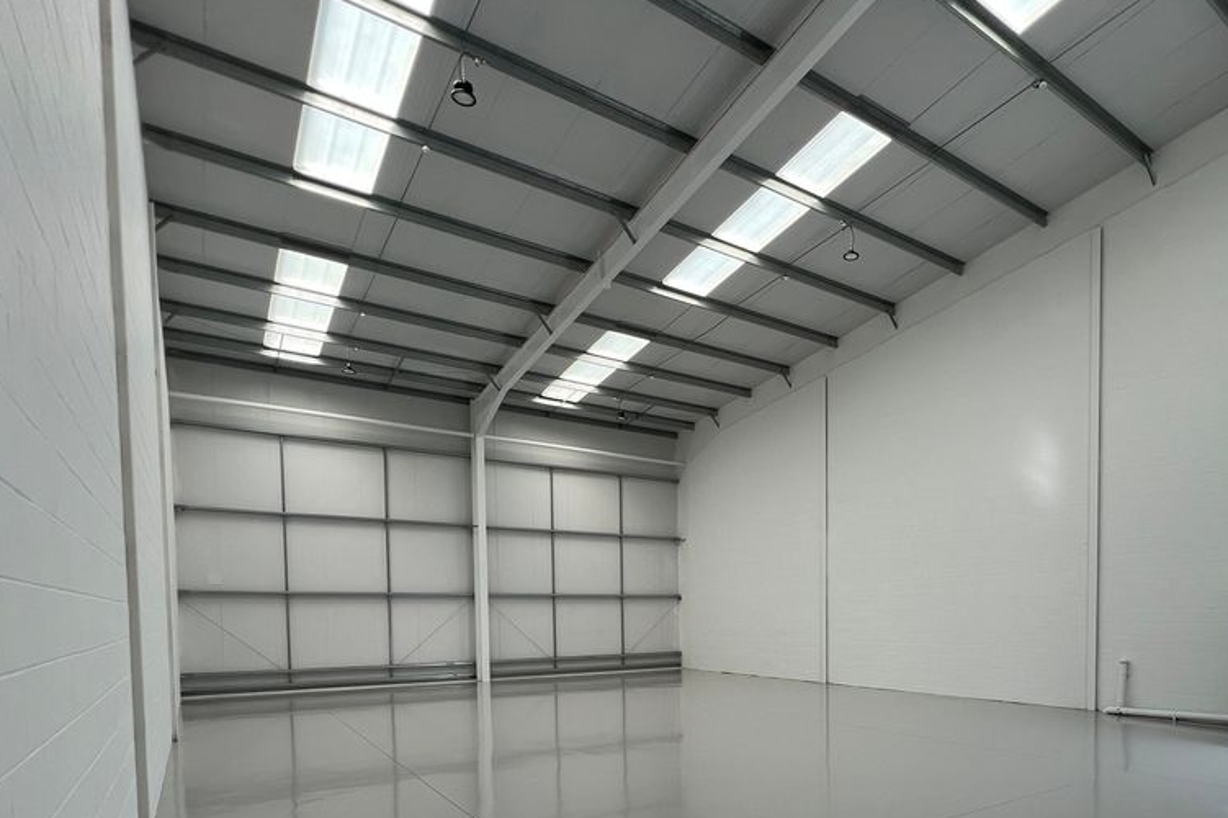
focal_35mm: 20
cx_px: 765
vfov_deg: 57.7
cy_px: 644
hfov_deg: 82.5
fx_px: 682
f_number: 1.8
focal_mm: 1.57
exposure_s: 1/111
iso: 32
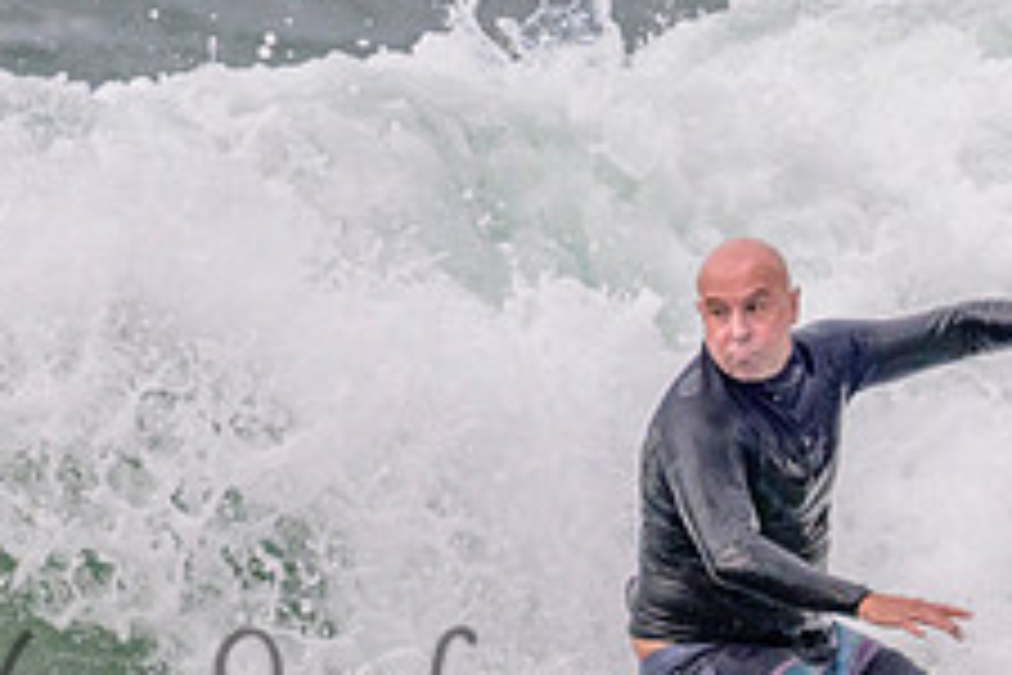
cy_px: 346
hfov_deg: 0.7
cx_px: 801
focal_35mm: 2805
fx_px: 78845
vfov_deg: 0.5
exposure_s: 1/2000
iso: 1100
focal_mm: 800
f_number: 11
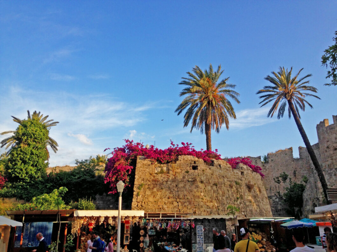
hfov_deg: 55.4
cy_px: 126
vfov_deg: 42.9
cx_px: 168
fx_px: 321
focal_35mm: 33
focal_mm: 4.12
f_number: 2.4
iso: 50
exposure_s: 1/570
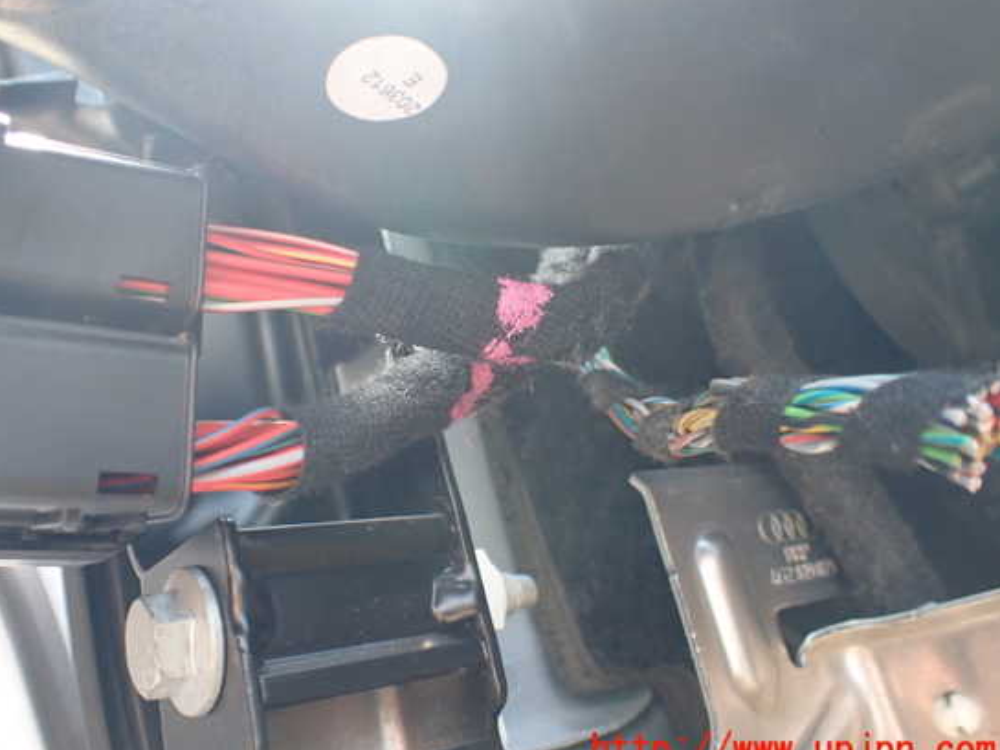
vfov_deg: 43.0
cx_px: 455
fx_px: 954
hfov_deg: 55.3
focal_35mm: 33
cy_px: 361
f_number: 2.3
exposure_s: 1/125
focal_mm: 5.4
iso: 250
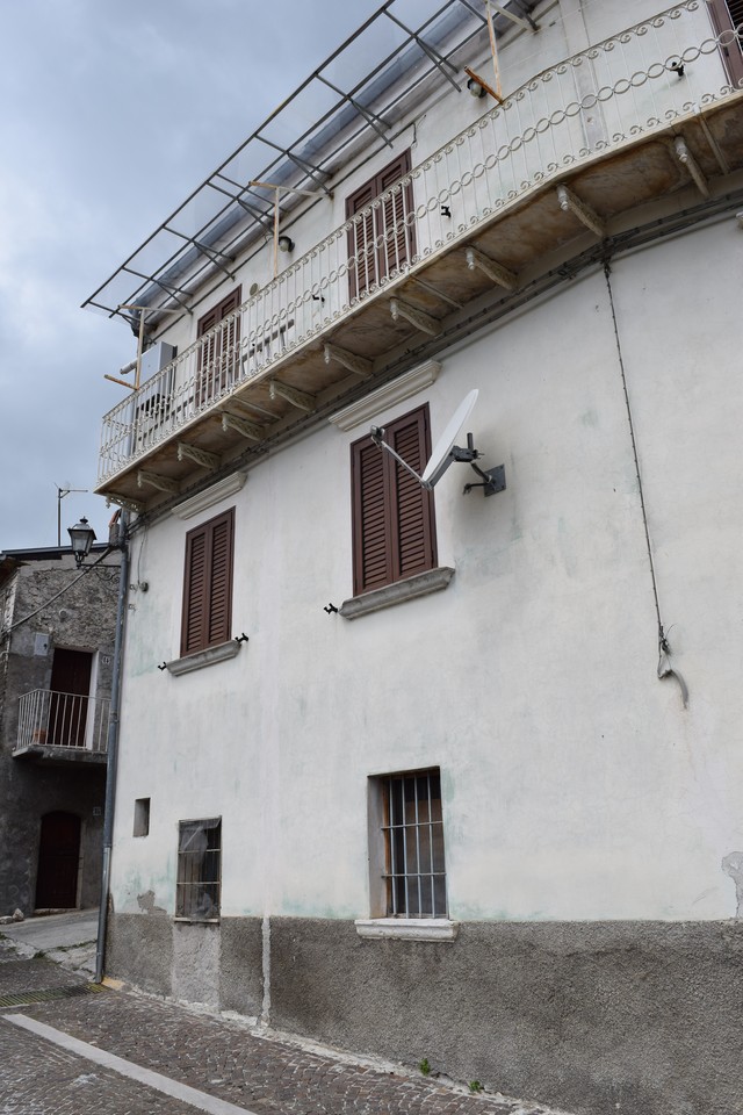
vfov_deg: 67.4
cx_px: 372
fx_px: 836
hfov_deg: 47.9
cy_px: 558
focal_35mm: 27
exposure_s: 1/400
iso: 200
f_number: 10
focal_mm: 18
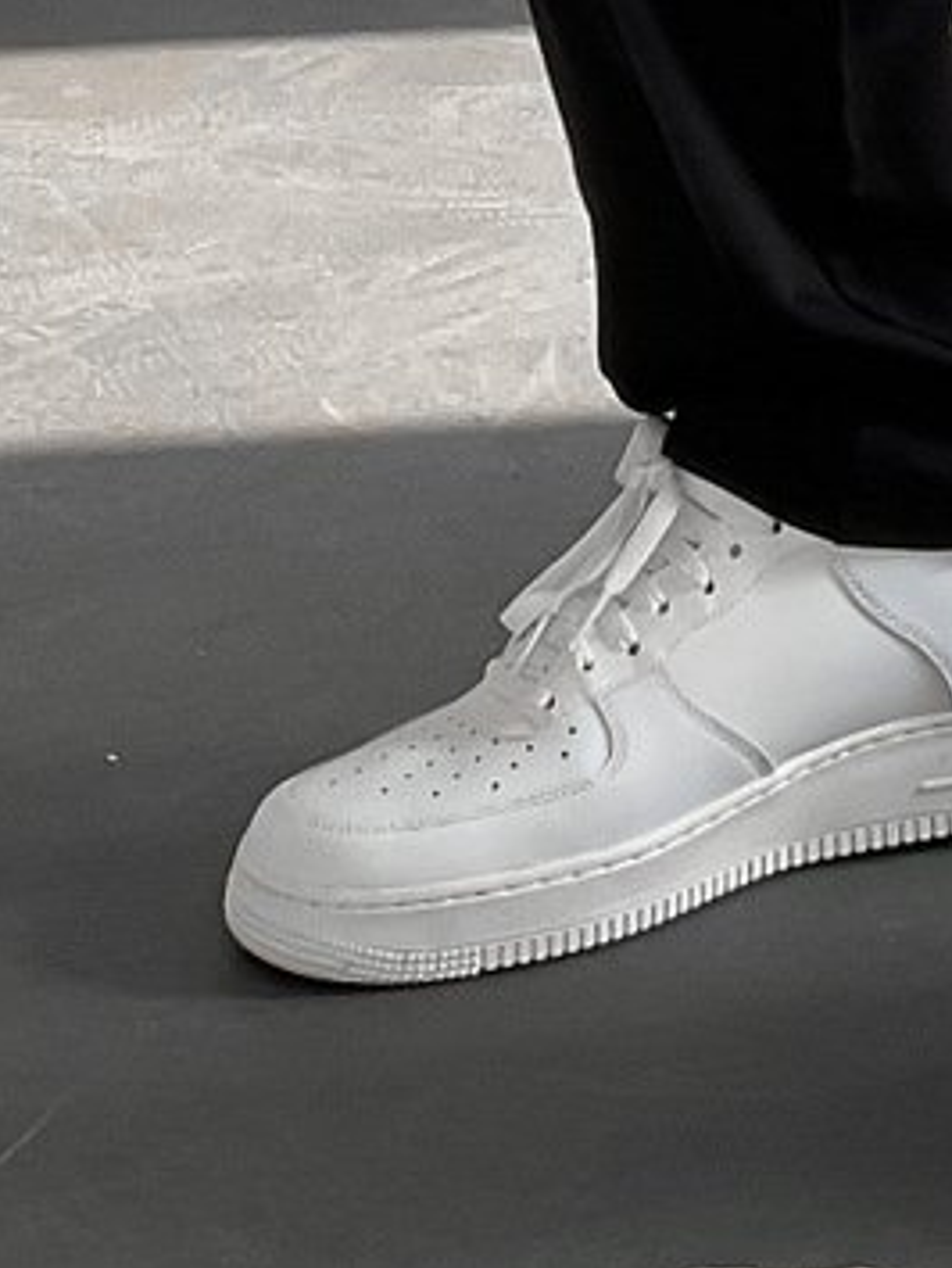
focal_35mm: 131
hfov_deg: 11.1
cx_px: 1106
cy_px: -892
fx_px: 4798
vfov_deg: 13.7
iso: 32
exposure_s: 1/120
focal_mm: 3
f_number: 1.8
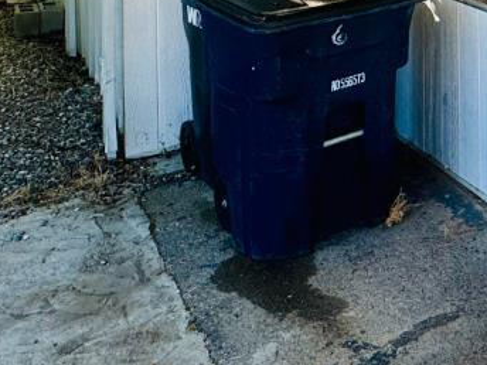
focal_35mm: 61
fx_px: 858
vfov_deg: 20.9
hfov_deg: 25.0
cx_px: 714
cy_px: -163
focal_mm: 2.22
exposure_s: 1/327
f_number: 2.2
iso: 40
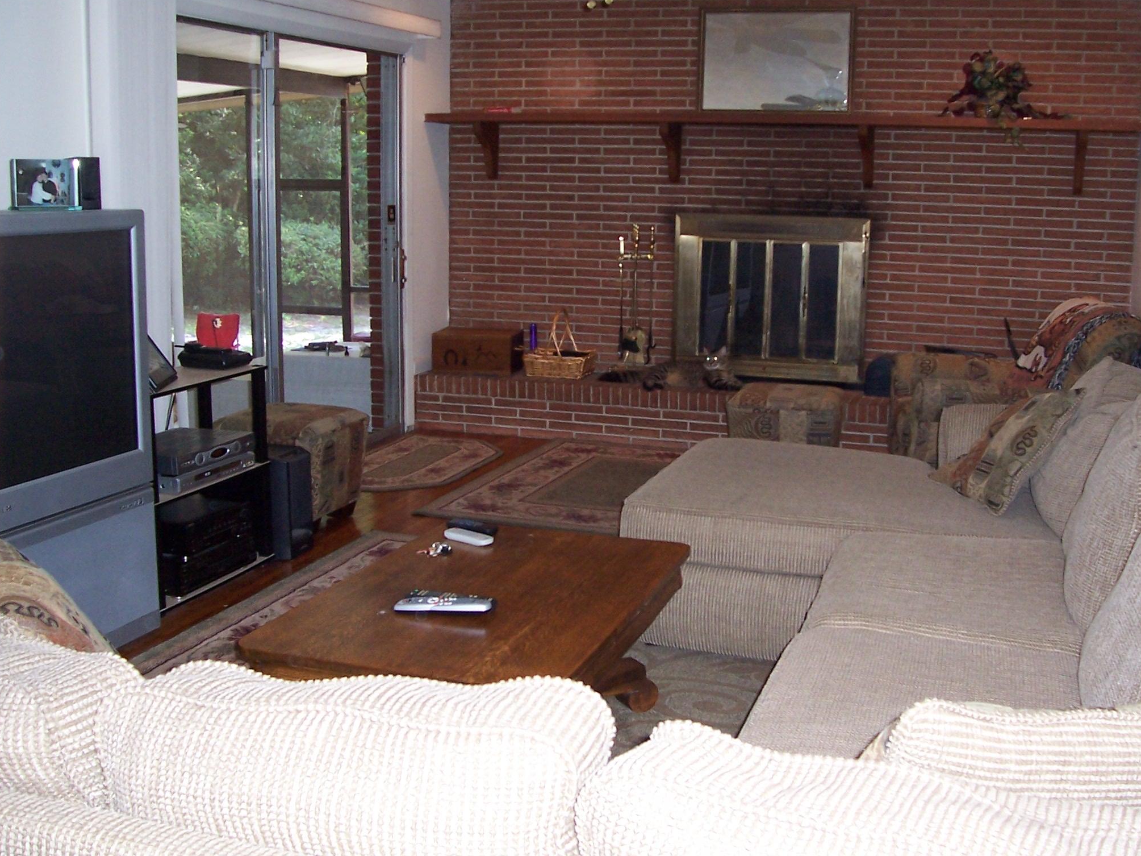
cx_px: 628
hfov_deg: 47.8
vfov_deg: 36.8
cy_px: 384
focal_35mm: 39
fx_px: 1285
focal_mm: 5.6
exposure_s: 1/60
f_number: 2.7
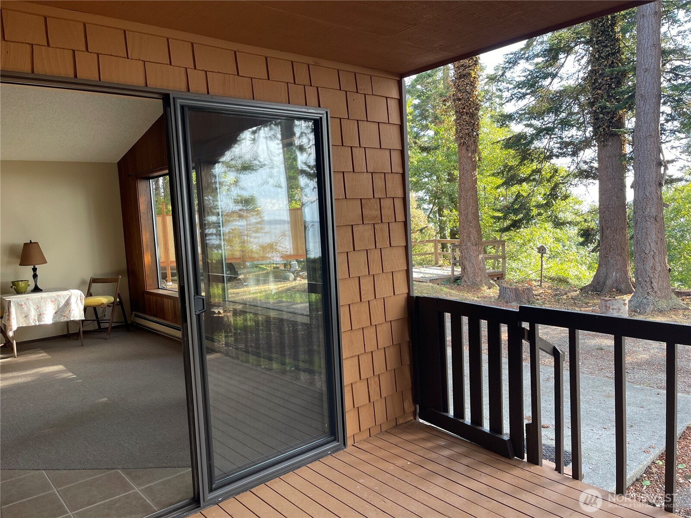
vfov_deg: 54.9
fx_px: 499
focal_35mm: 25
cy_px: 259
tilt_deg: -5.1
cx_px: 346
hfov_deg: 69.4
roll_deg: +2.9
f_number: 1.6
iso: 50
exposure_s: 1/121
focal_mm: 5.1
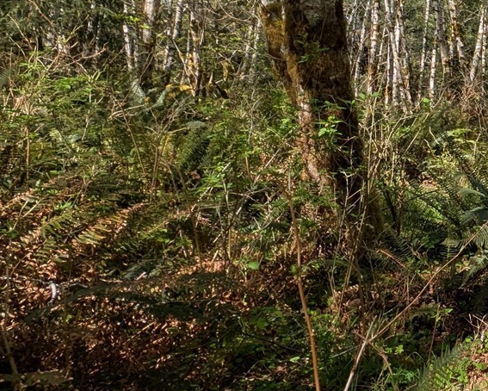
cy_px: 124
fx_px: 477
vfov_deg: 43.8
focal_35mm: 33
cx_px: 637
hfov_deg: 35.8
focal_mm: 2.23
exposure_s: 1/473
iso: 36
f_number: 1.95
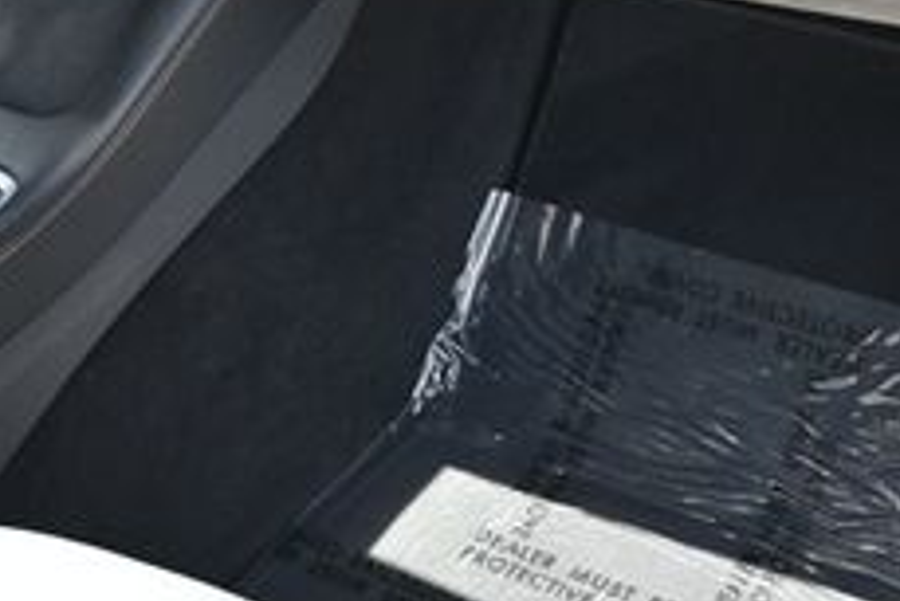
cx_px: 181
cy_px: 90
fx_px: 2044
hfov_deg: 24.4
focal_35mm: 82
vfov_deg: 16.6
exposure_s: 1/160
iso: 400
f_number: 3.8
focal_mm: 19.5
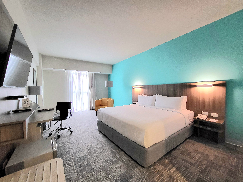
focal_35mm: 13
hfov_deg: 106.2
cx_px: 122
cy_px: 91
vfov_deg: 89.9
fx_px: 91
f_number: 2.2
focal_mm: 1.74
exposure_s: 1/40
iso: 320
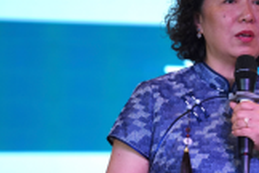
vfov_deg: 7.1
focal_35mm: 194
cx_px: 273
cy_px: 122
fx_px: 1396
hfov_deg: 10.5
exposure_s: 1/320
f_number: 2.8
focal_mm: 70
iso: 640
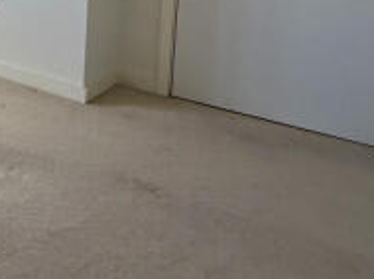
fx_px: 464
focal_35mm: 43
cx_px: -145
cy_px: -40
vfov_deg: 29.6
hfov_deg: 30.9
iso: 100
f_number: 2.2
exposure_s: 1/99
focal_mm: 2.22
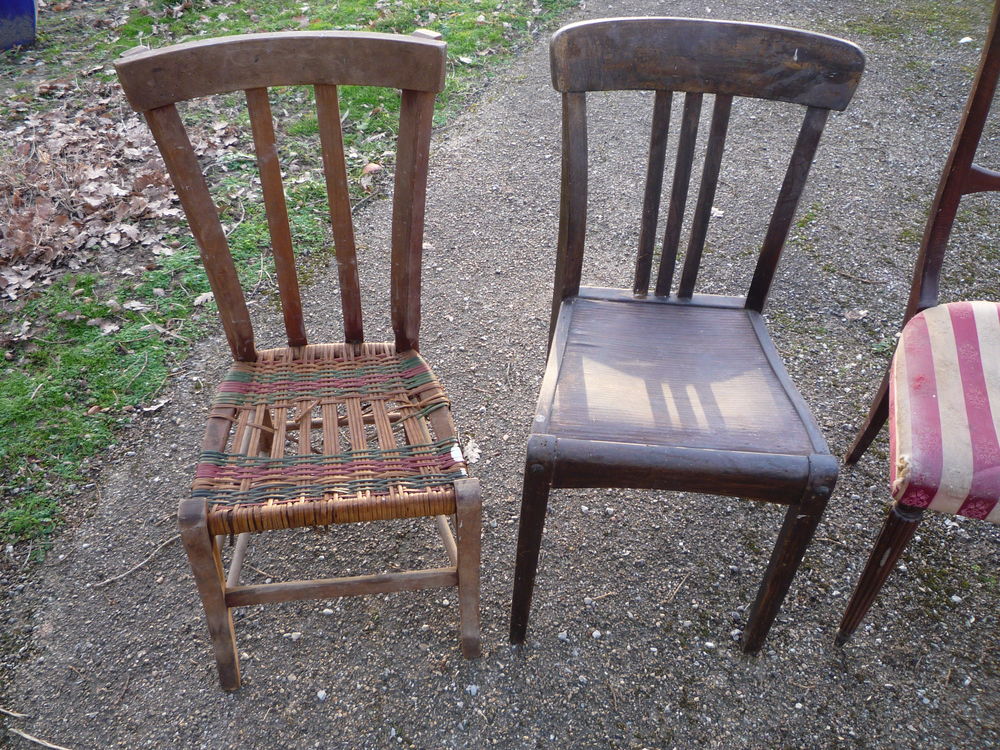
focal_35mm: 30
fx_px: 867
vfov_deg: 46.8
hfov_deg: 60.0
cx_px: 500
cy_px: 375
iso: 100
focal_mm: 5.2
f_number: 3.3
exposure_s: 1/30
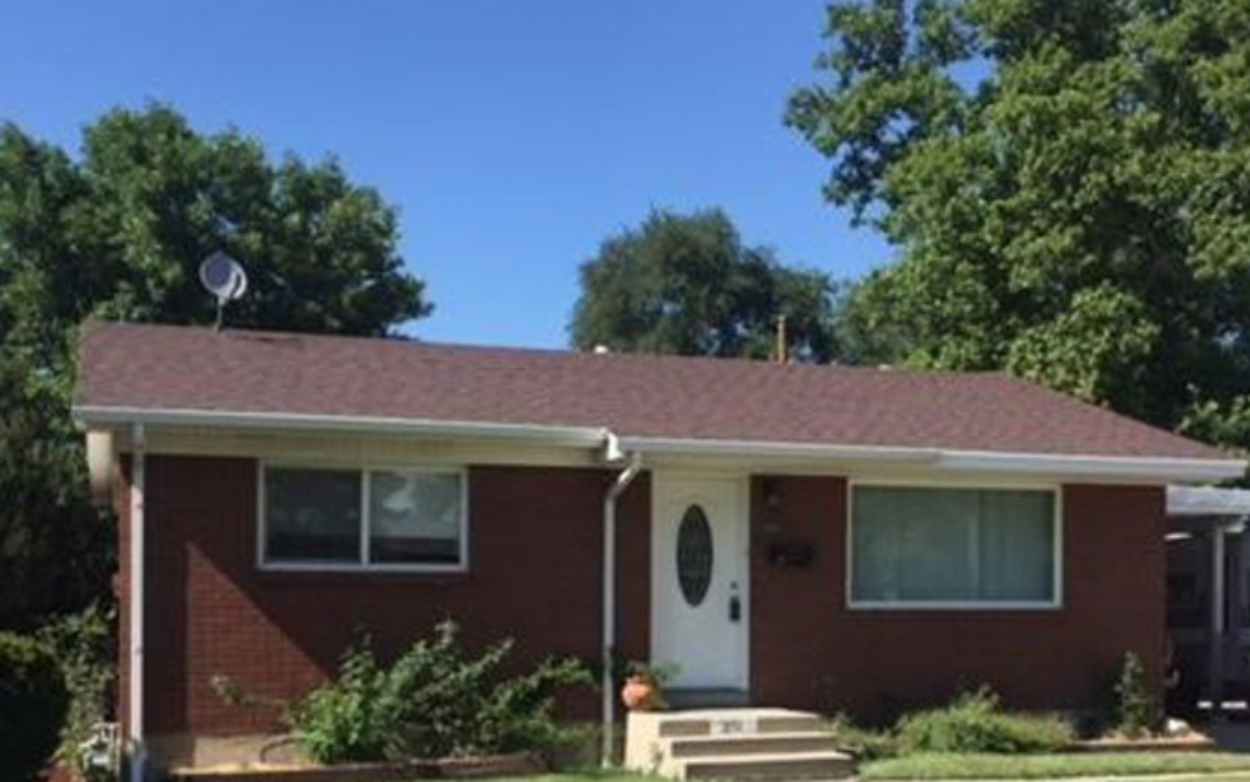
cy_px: 651
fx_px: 1601
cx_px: 716
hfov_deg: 42.5
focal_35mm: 47
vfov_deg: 26.8
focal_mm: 4.15
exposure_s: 1/1647
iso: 32
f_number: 2.2
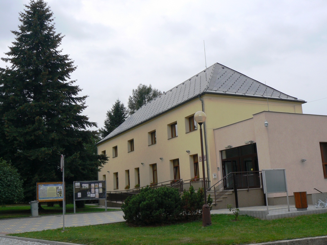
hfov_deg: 47.9
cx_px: 164
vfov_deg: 36.8
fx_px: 368
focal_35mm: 39
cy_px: 122
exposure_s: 1/400
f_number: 5.6
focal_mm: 6.5
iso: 80
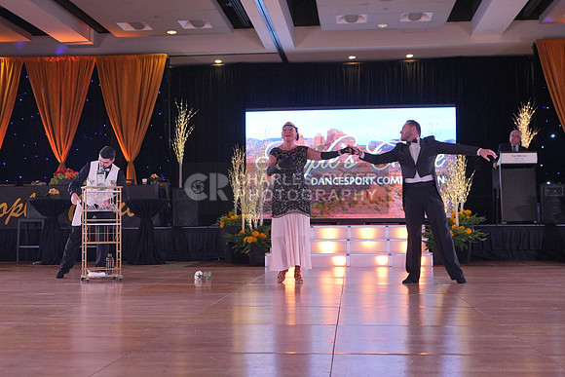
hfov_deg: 42.7
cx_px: 282
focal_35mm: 46
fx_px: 722
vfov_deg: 29.3
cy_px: 188
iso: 1600
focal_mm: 31
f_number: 4
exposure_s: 1/400
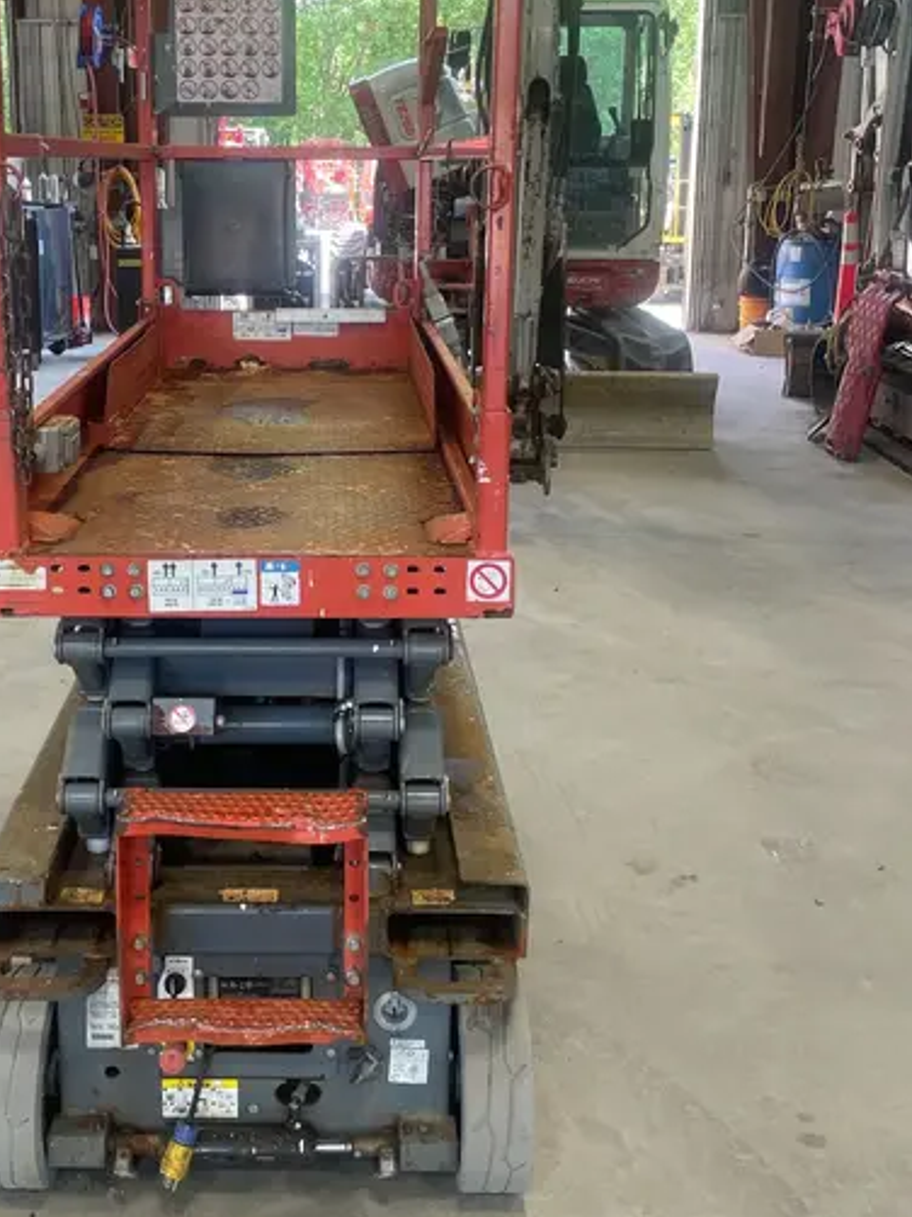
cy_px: 421
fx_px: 1336
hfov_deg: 37.3
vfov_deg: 48.3
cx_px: 298
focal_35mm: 38
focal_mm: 4.2
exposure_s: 1/121
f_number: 1.6
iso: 64
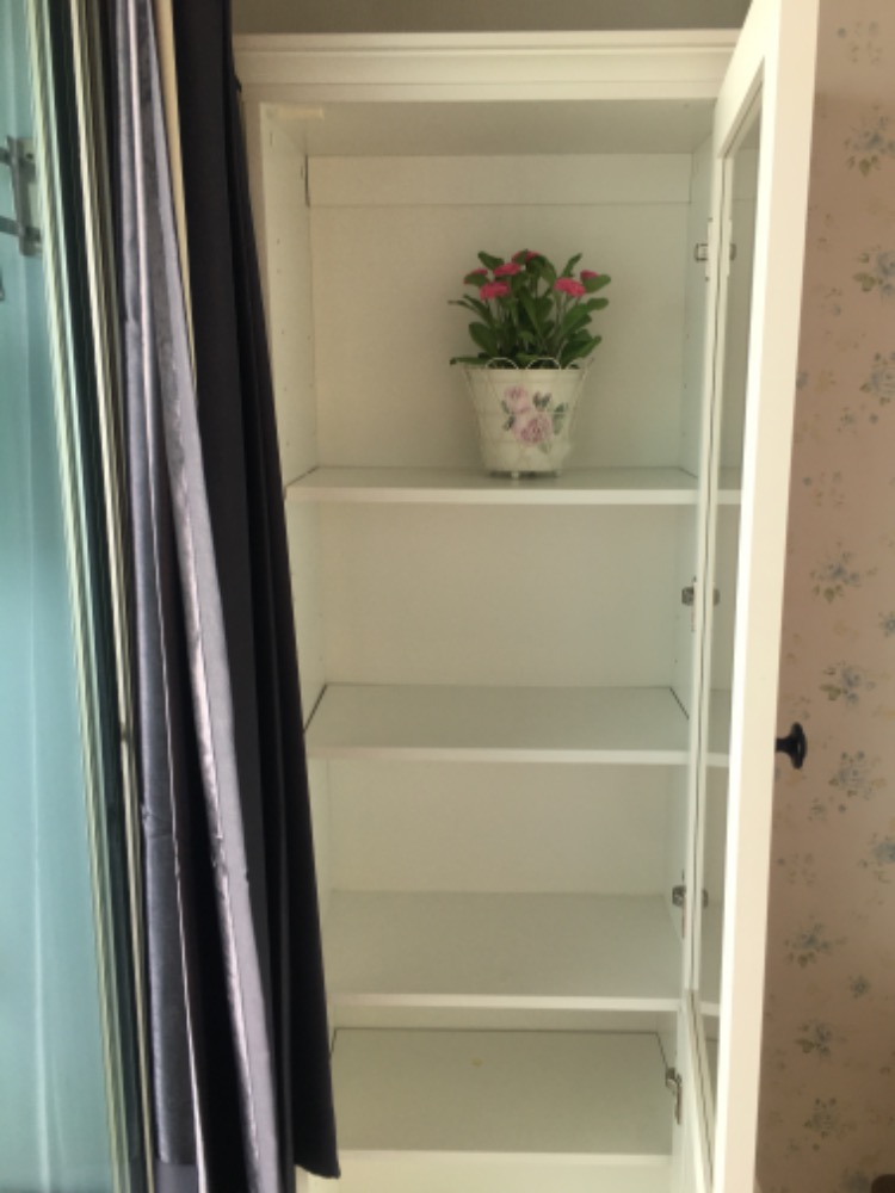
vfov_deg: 61.7
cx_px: 448
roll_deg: -0.9
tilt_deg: -9.8
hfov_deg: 48.2
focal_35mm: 29
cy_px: 596
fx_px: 1000
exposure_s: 1/50
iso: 32
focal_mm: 4.15
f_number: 2.2
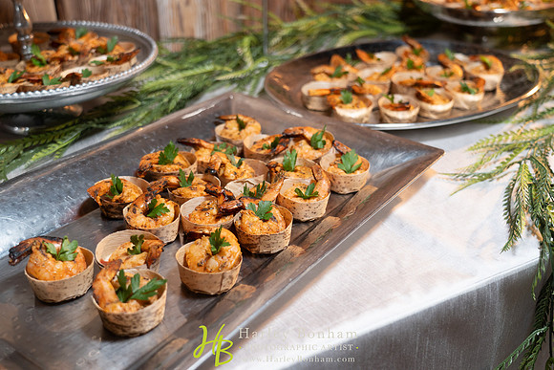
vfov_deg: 32.6
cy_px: 185
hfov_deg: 47.4
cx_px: 277
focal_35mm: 41
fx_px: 631
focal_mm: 41
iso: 1250
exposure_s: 1/125
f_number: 4
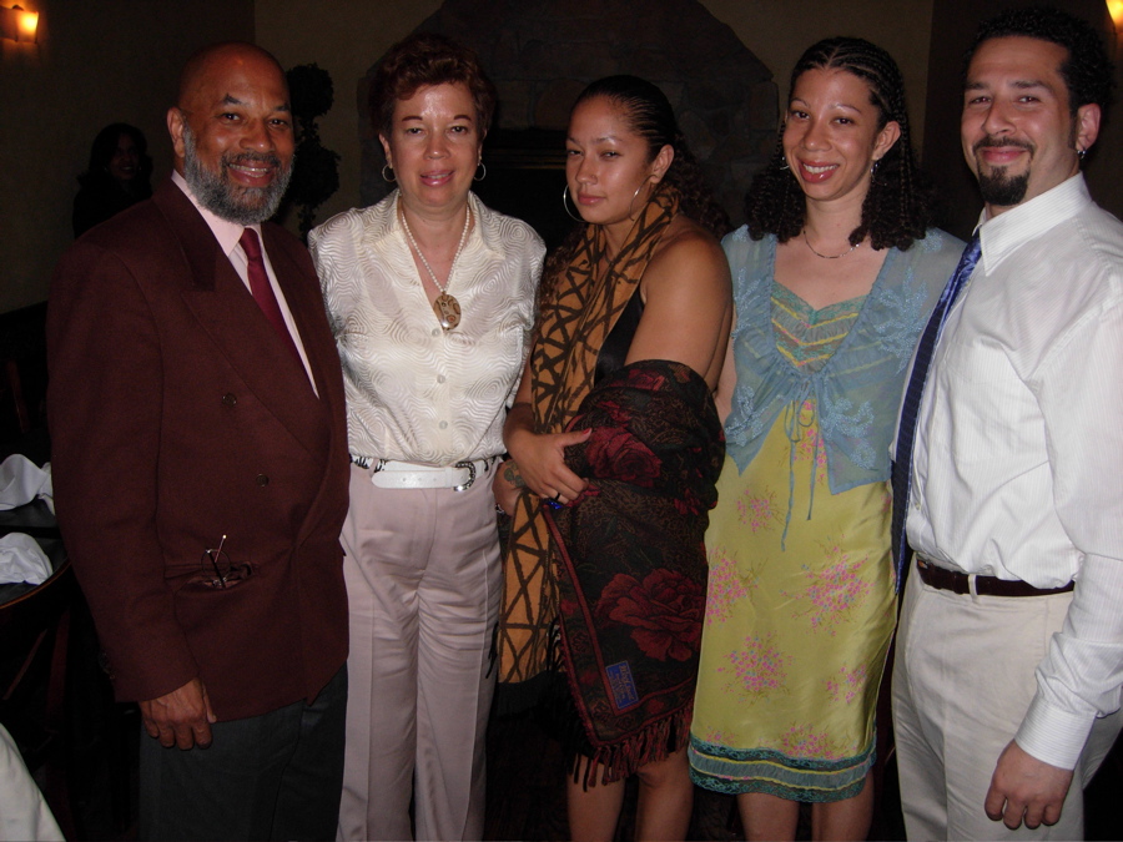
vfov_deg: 39.7
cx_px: 562
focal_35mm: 36
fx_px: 1168
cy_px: 421
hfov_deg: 51.4
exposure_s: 1/82.9
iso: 91
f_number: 2.7
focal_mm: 7.5
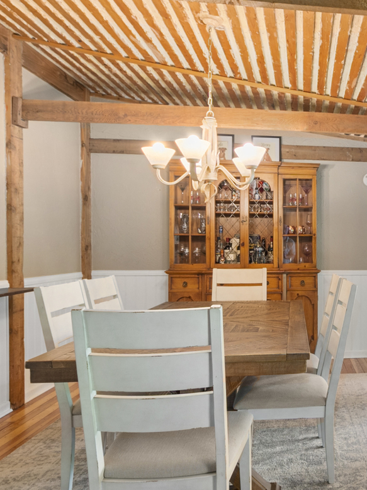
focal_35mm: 30
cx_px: 356
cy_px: 234
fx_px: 424
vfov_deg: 59.9
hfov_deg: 41.5
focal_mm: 10
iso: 320
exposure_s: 1
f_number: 8
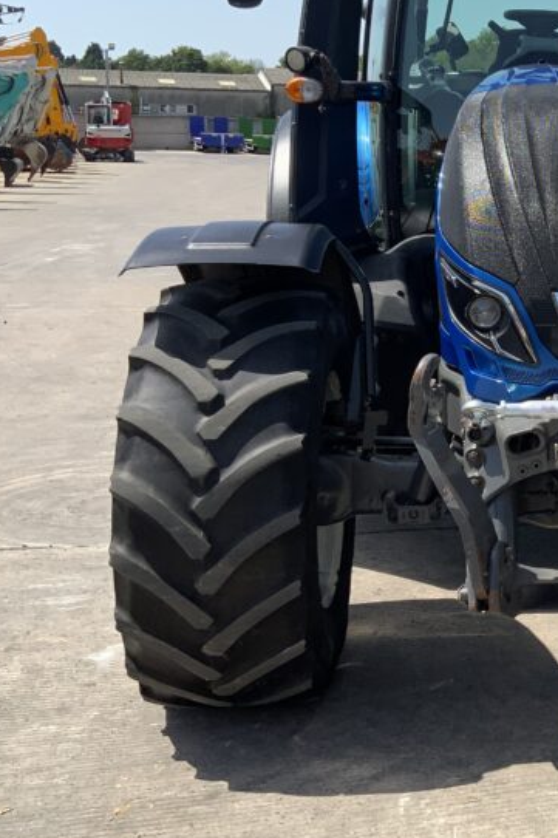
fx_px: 1326
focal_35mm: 57
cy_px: 289
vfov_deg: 34.8
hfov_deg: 21.9
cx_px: 675
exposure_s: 1/1786
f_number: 1.8
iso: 16
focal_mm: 3
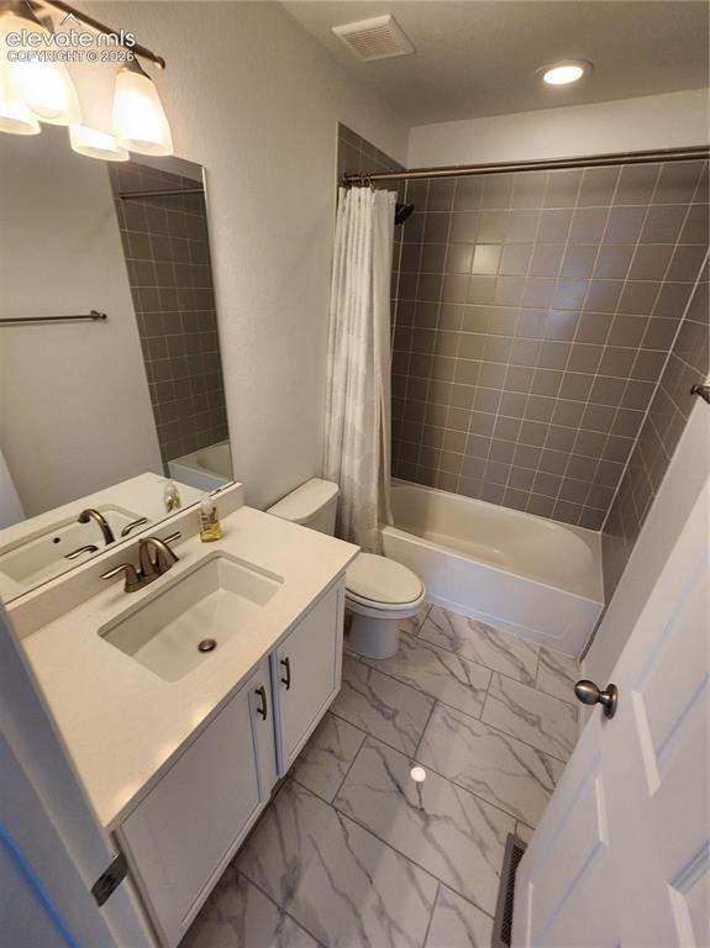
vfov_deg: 106.2
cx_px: 355
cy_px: 474
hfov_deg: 89.9
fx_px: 356
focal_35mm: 13
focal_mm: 2.2
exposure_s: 1/60
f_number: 2.2
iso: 200
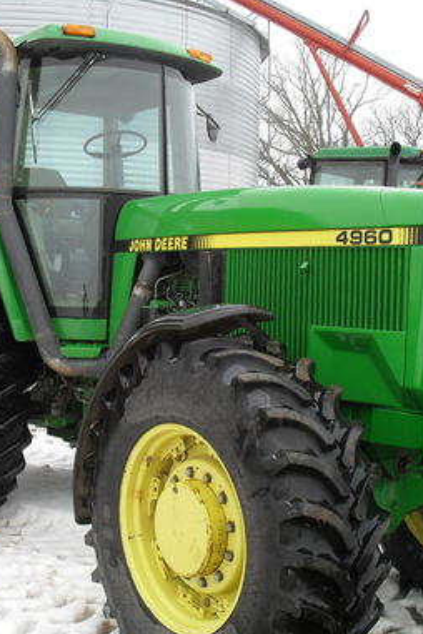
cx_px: 162
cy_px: 336
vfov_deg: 38.2
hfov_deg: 25.9
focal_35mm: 52
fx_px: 916
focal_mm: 6.3
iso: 100
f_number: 3.2
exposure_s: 1/180
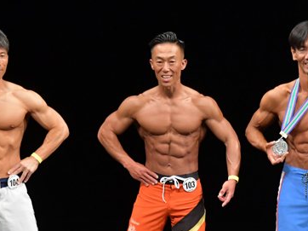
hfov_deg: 3.8
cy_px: 190
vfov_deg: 2.8
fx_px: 4668
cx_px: 201
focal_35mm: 525
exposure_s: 1/400
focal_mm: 170
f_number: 5.6
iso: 3200
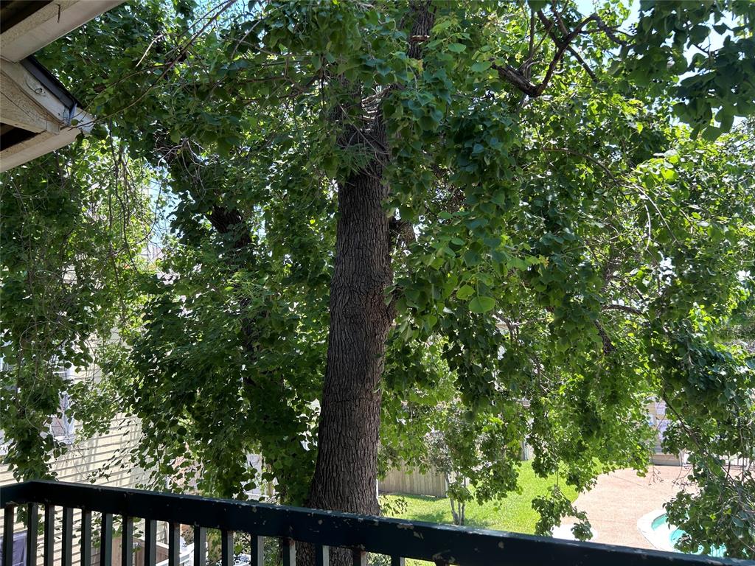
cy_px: 283
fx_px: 567
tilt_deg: +6.9
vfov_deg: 53.1
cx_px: 378
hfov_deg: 67.3
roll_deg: +3.2
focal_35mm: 26
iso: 50
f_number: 1.5
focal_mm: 5.7
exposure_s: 1/380
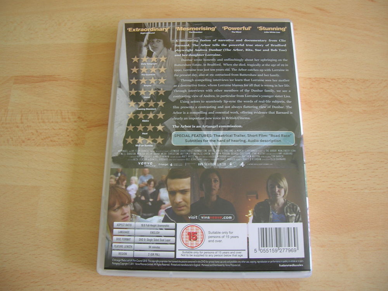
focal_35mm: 34
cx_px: 194
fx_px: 381
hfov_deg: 54.0
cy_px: 146
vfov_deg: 41.7
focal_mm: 5.7
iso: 50
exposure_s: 1/6.5
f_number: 2.9
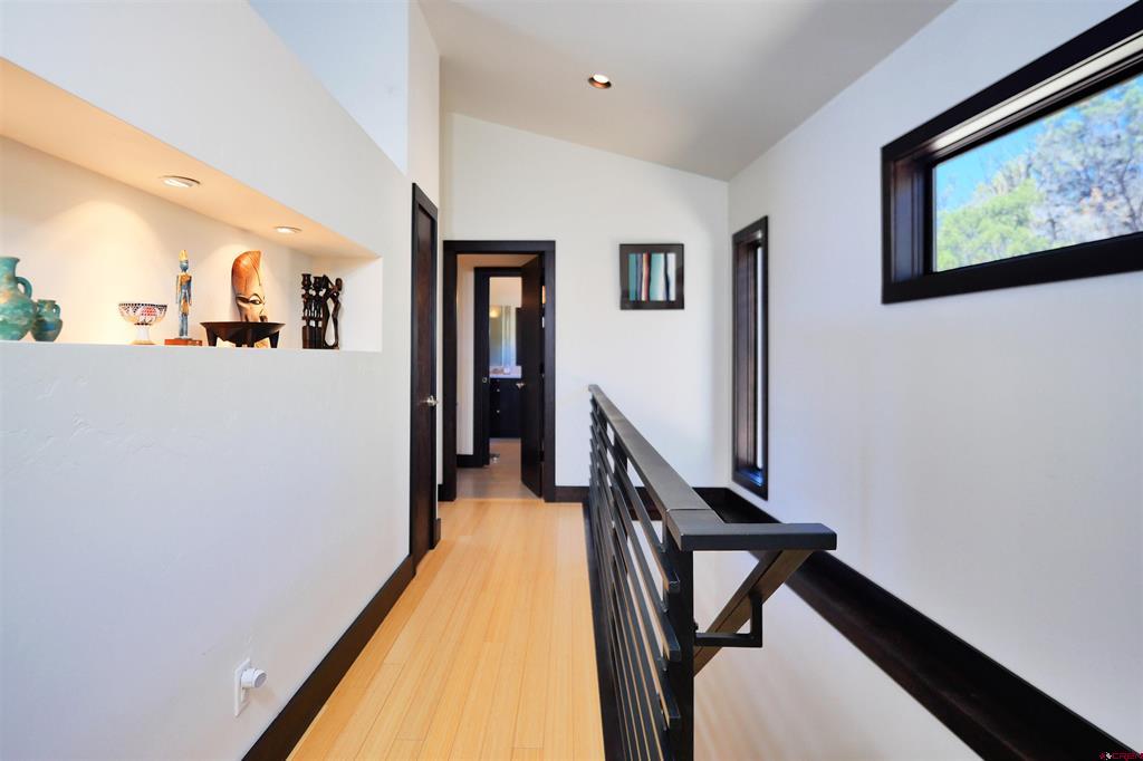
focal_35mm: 18
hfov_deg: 90.0
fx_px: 571
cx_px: 572
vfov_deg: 67.3
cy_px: 380
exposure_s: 1/320
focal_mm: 9
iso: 800
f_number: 3.2
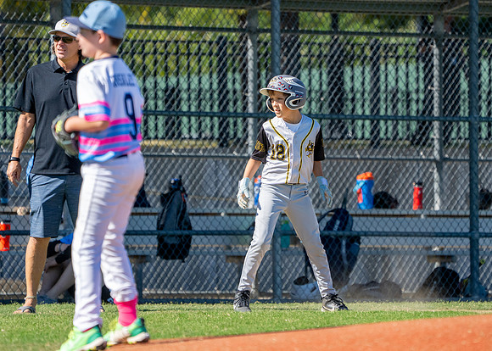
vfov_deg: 3.1
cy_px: 176
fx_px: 6439
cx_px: 283
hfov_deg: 4.4
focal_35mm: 461
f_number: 5.6
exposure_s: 1/2500
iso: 800
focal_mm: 324
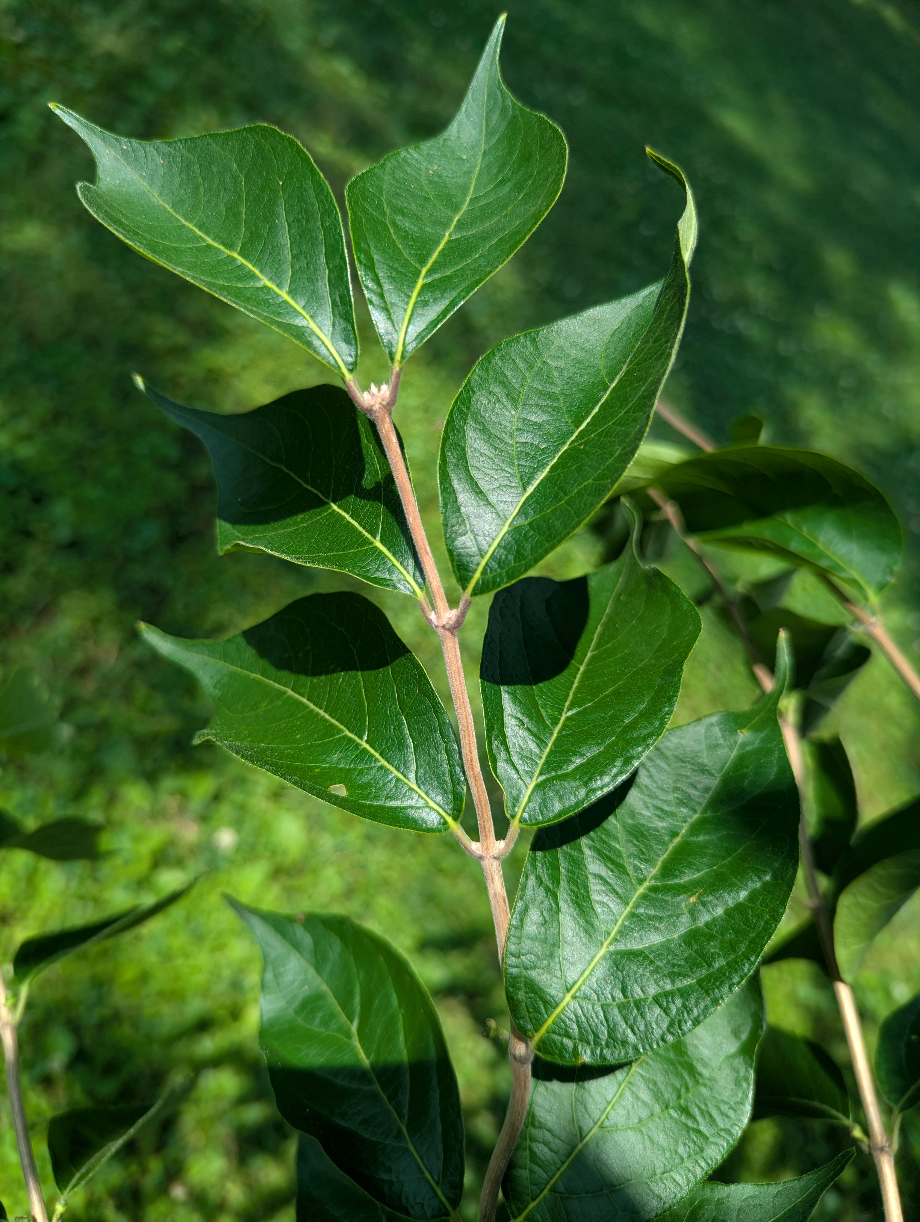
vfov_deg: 71.5
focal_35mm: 24
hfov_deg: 56.9
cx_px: 460
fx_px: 848
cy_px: 611
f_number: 1.85
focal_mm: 6.81
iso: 40
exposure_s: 1/845
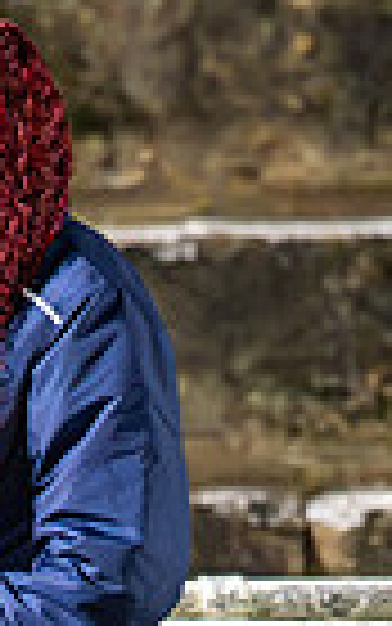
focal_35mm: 1233
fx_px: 21054
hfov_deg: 1.1
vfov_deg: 1.7
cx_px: 256
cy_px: 1069
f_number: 1.8
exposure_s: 1/1250
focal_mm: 135
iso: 8000
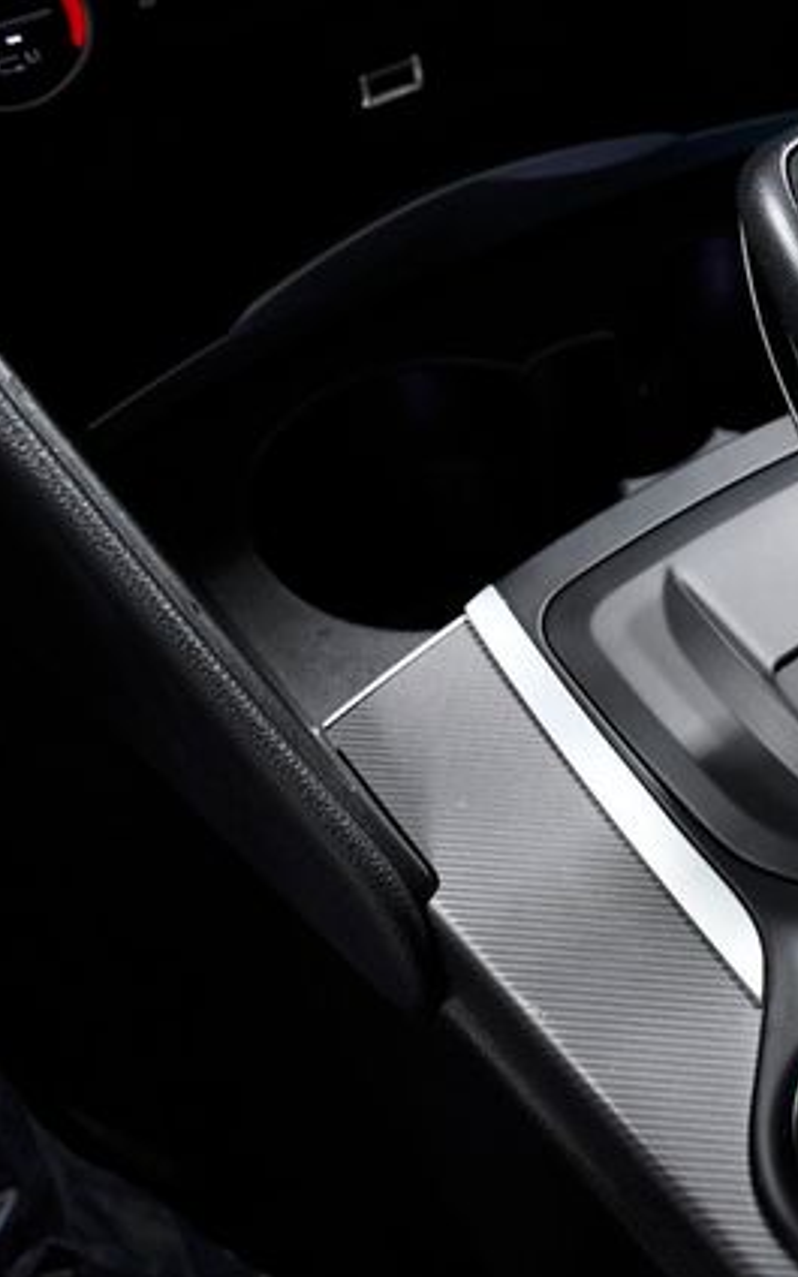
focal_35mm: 60
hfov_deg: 20.4
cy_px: 640
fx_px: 2088
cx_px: 927
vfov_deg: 34.0
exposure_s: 1/100
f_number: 5
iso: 2500
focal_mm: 26
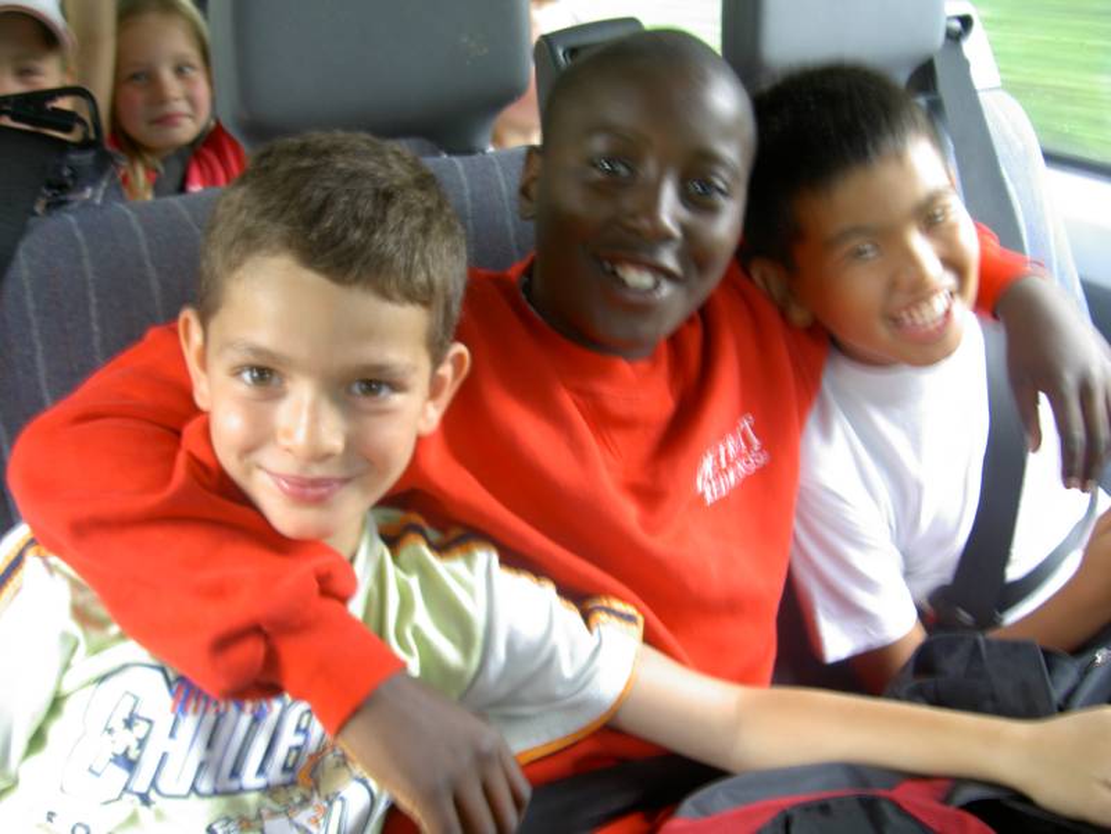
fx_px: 1252
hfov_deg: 47.9
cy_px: 417
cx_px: 556
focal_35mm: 39
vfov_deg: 36.8
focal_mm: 8
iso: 100
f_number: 2.8
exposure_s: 1/4
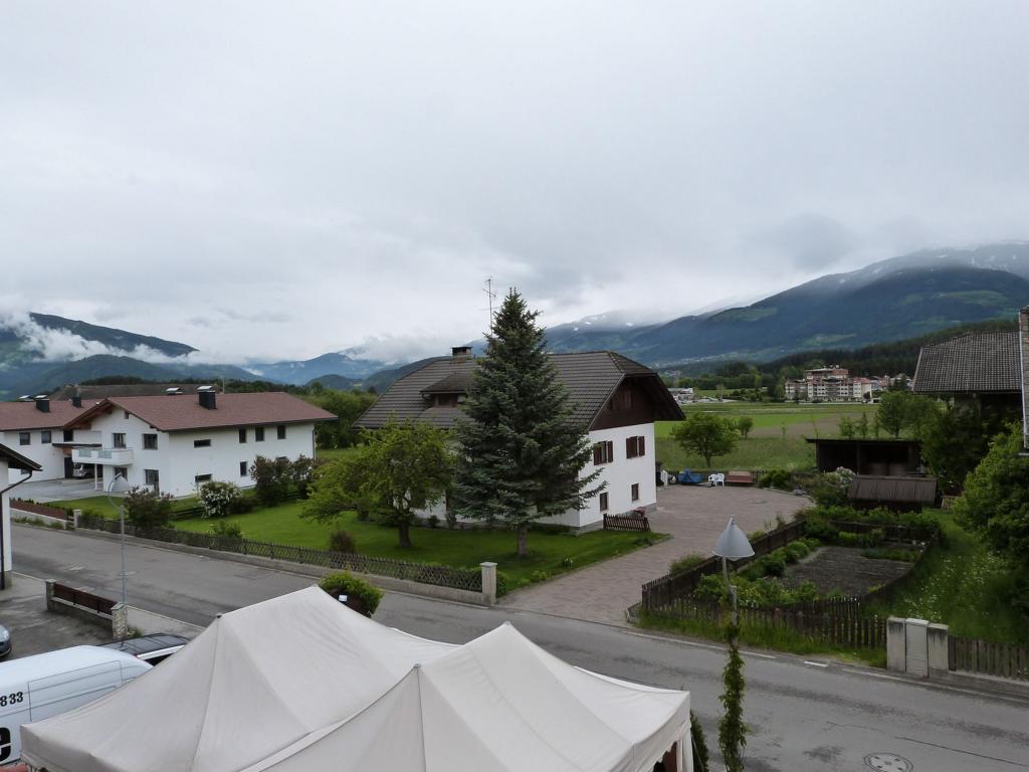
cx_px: 514
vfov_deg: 54.9
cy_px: 386
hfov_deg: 69.4
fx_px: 743
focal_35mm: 25
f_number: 5
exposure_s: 1/200
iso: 160
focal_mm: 4.5
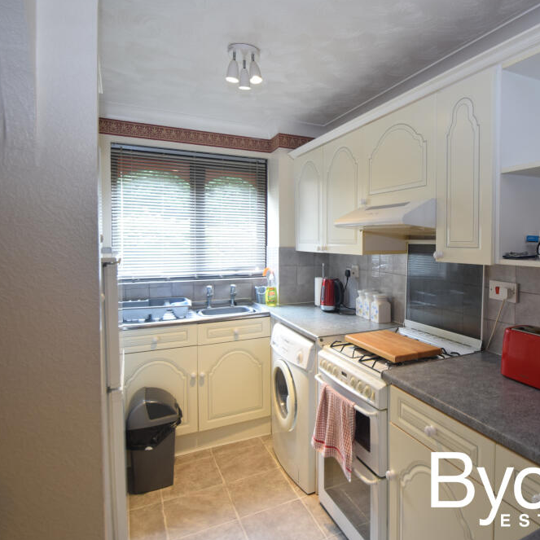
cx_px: 333
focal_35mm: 22
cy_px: 268
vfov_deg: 70.5
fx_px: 382
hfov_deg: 69.5
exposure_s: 1/60
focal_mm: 11
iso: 450
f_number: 4
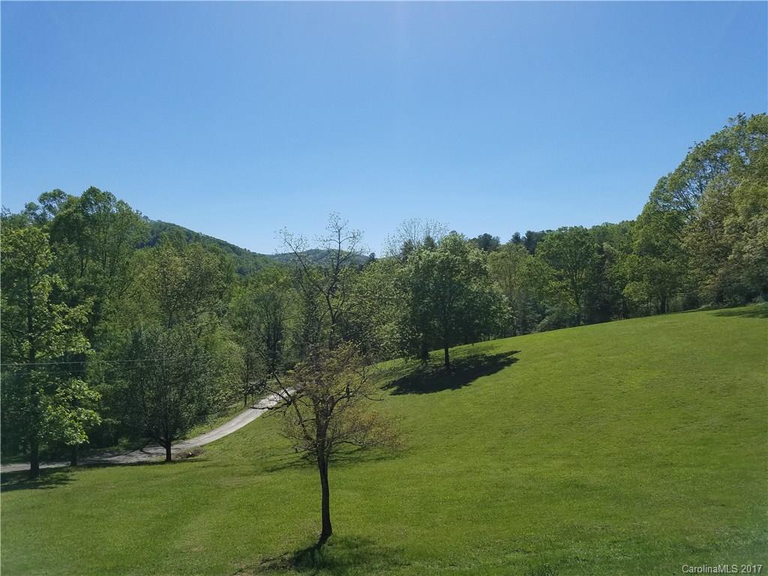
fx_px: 577
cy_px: 288
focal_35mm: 26
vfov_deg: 53.1
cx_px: 384
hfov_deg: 67.3
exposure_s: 1/3704
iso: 50
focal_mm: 4.2
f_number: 1.7
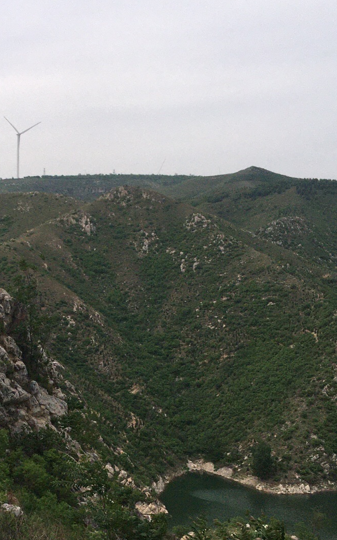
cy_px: 394
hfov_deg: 21.9
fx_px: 853
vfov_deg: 34.5
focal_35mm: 58
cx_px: 42
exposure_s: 1/8547
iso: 25
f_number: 2.2
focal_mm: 4.15
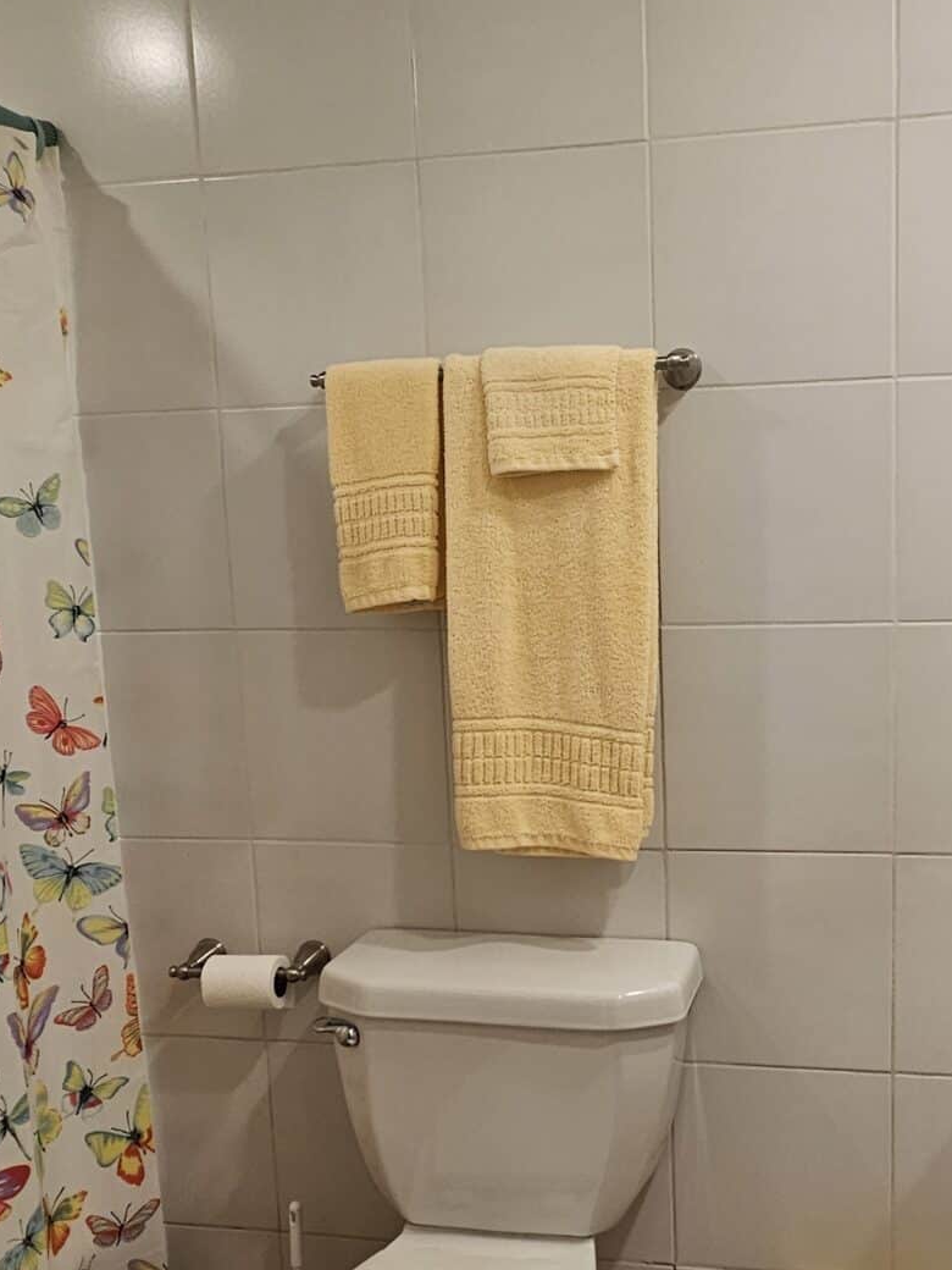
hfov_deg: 43.5
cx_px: 638
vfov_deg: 56.7
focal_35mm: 32
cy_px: 703
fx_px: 1173
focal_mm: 2.2
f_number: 2.2
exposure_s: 1/60
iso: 100
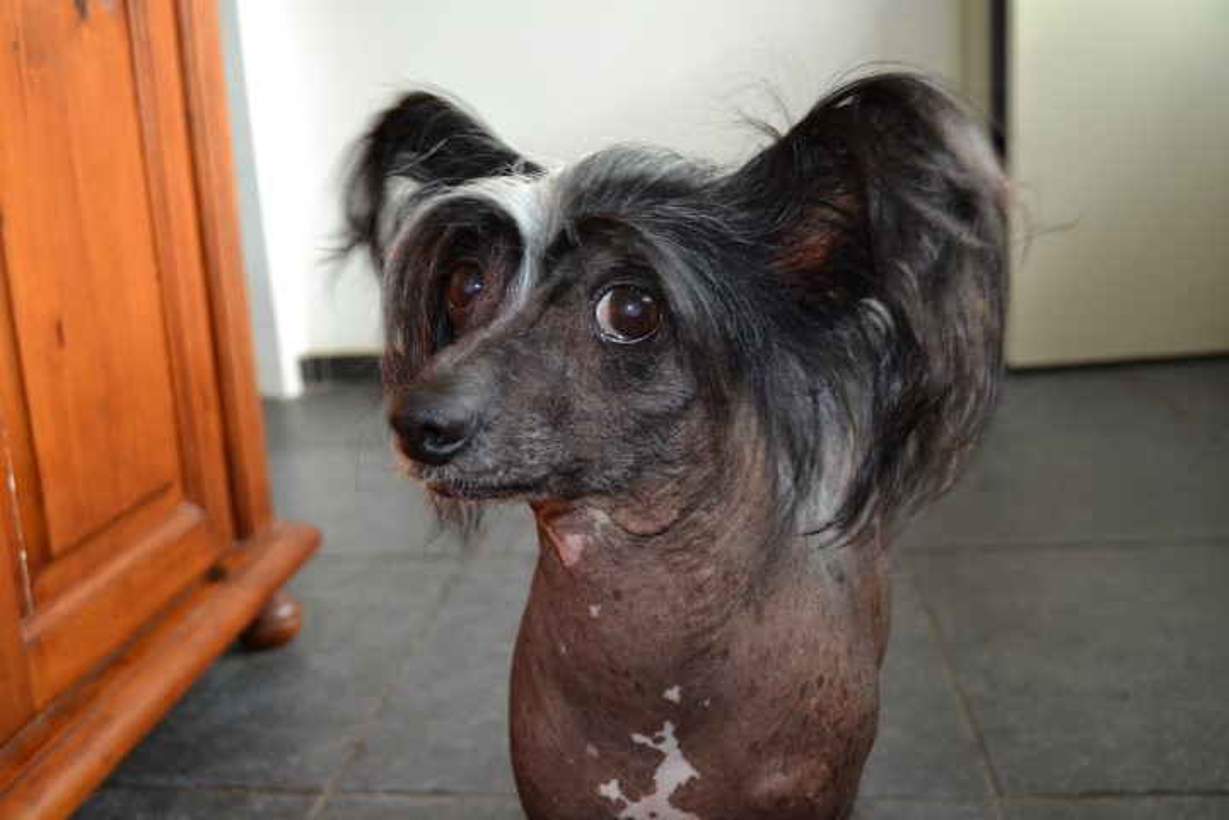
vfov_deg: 40.0
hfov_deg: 57.2
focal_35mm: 33
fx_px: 1126
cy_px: 410
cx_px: 614
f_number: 4
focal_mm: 22
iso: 640
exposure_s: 1/60
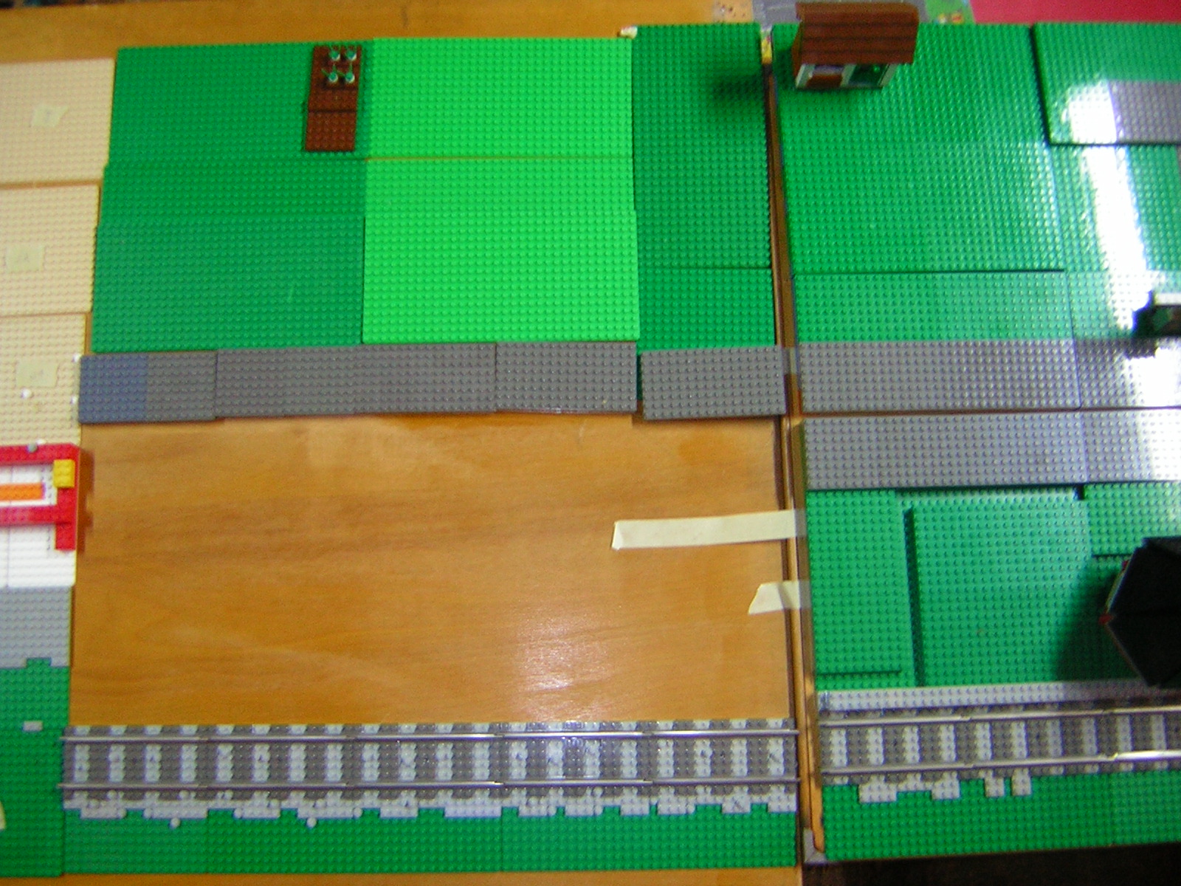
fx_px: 1228
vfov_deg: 39.7
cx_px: 590
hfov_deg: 51.4
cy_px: 443
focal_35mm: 36
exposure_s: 1/5.2
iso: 84
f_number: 2.6
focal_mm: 4.7
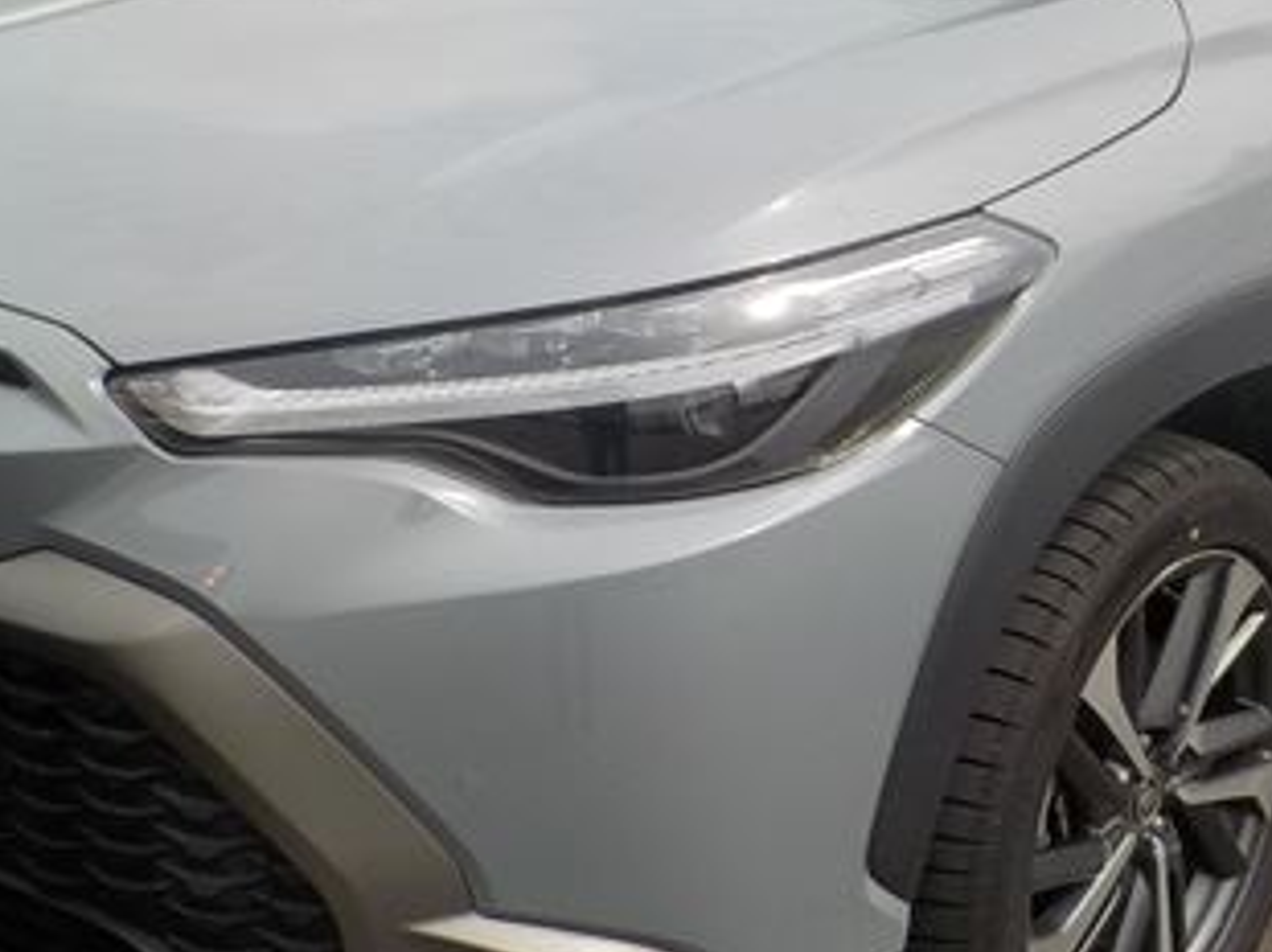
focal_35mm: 62
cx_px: 771
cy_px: 304
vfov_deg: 23.5
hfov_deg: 31.1
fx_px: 2276
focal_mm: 4.1
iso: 125
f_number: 3.3
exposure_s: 1/1250
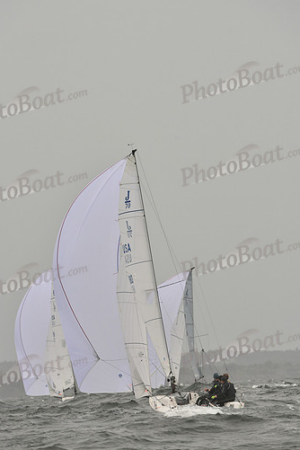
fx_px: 5062
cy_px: 223
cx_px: 134
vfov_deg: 5.1
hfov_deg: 3.4
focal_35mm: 405
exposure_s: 1/1250
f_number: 8
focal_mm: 350
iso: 400
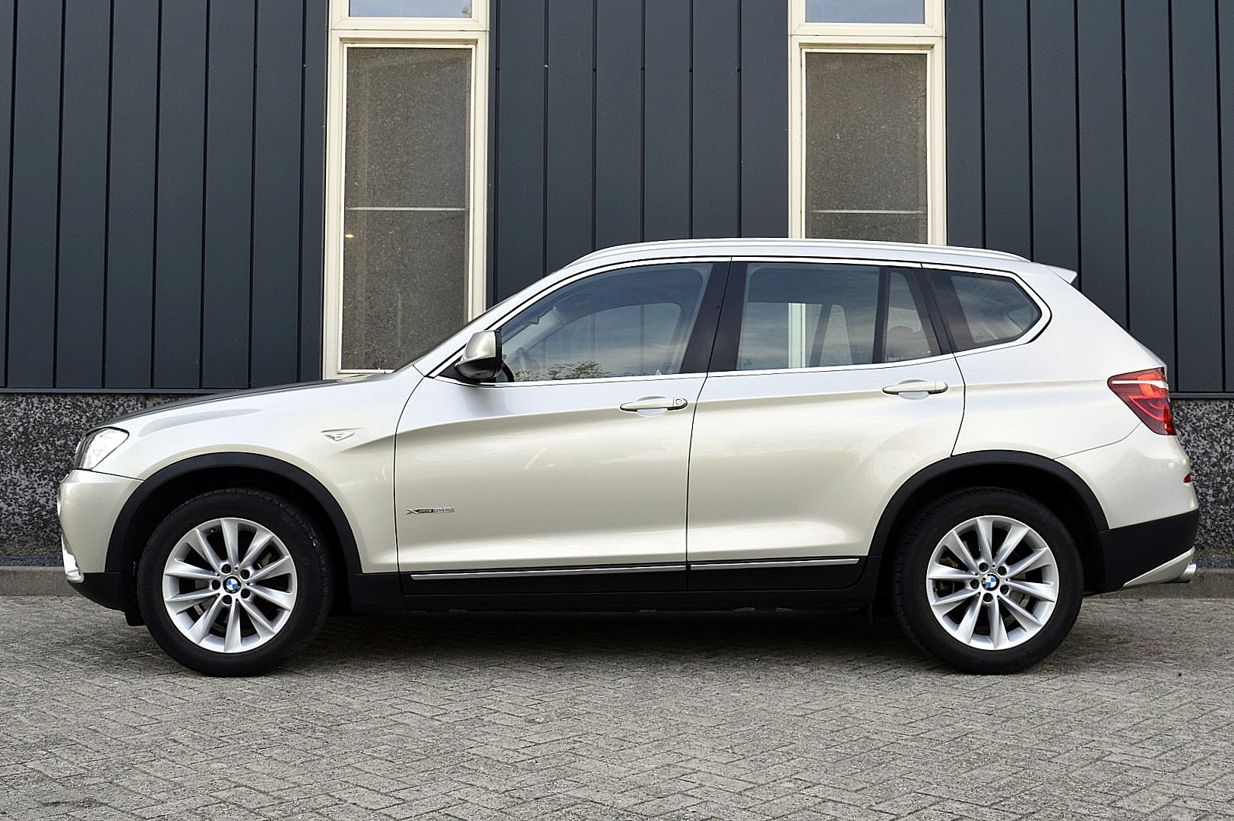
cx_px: 617
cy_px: 410
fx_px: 1284
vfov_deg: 35.4
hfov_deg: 51.3
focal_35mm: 38
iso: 400
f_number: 9
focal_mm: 25
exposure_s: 1/160
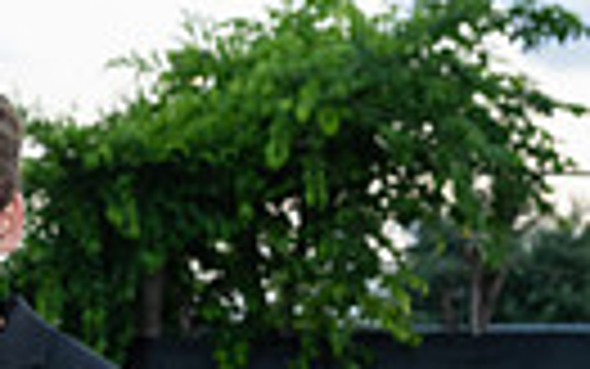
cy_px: 857
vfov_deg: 7.4
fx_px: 2686
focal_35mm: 167
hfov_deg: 12.5
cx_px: 185
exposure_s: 1/60
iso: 640
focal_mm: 37
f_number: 5.6
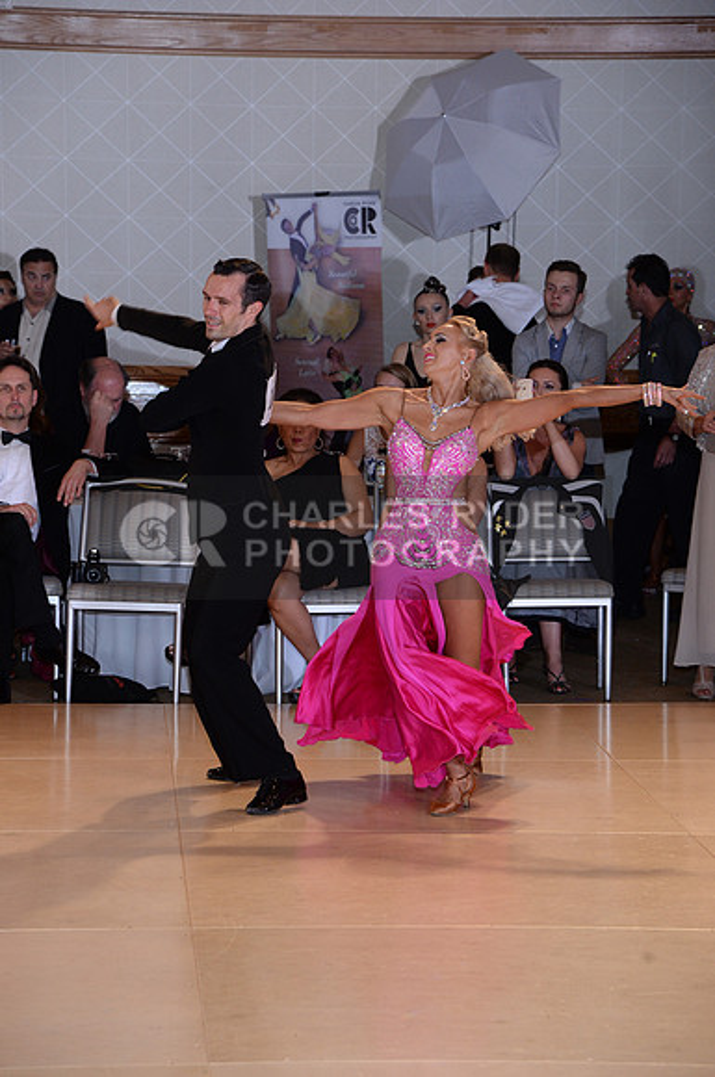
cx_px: 358
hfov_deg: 11.4
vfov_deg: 17.1
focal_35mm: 120
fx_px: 3585
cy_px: 538
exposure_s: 1/250
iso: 1250
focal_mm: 120
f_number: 5.6
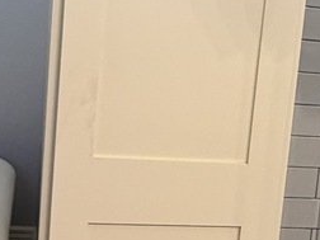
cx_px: 211
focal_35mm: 80
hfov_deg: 24.3
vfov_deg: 18.4
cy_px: 121
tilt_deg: -9.3
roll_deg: -5.2
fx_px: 740
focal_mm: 2.22
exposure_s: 1/60
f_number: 2.2
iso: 200
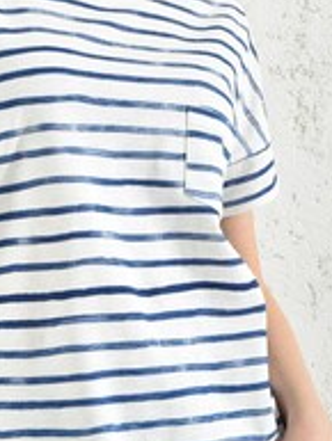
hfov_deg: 13.1
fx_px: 1443
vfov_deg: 17.4
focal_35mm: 113
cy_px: 162
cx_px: 110
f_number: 7.1
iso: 100
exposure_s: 1/160
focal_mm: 42
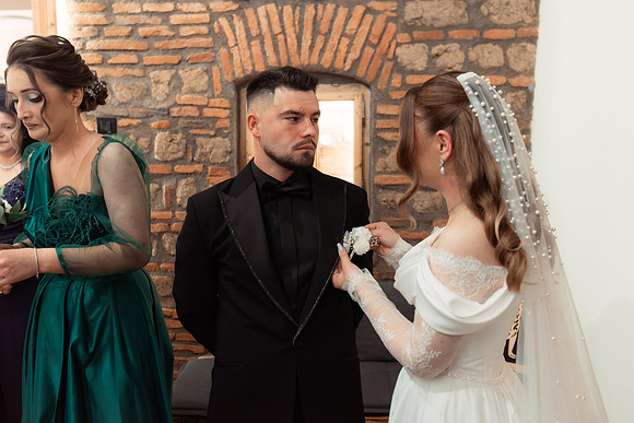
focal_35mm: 30
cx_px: 317
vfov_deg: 43.6
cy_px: 212
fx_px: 528
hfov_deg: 61.9
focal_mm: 30
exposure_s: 1/200
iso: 2500
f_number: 2.8
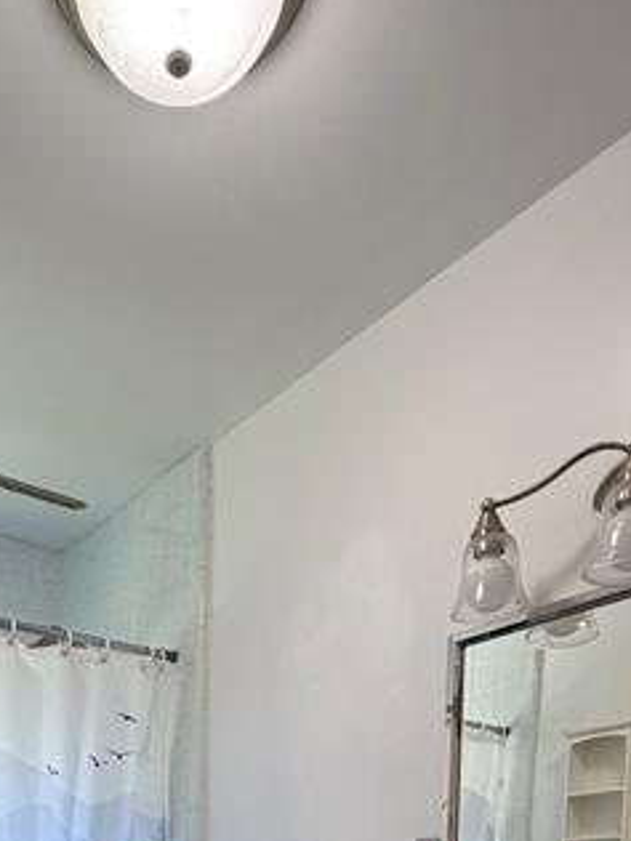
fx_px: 826
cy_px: 966
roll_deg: +0.8
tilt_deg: -4.3
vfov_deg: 40.9
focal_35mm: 34
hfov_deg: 40.8
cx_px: 170
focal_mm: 2.22
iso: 125
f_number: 2.2
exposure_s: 1/120
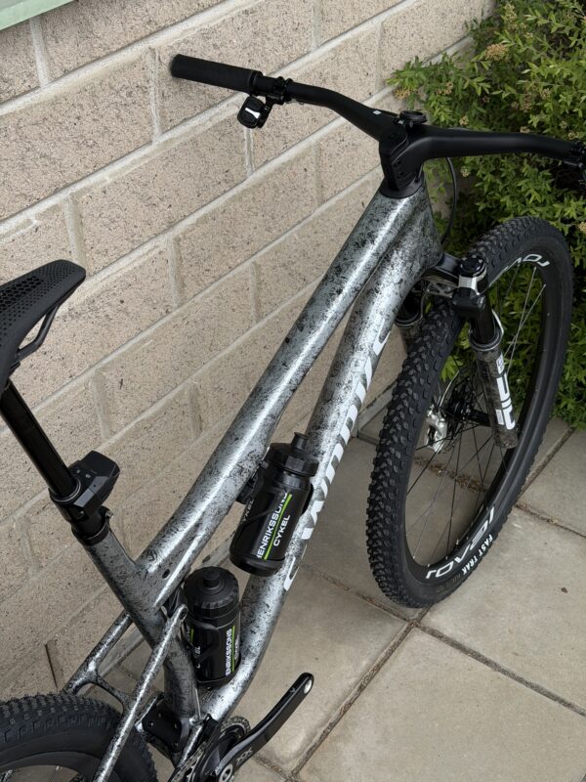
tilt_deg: -38.1
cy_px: 391
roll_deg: +1.9
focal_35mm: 48
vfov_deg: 39.7
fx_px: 1083
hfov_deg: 30.3
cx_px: 293
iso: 64
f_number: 1.78
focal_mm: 6.76
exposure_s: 1/1575
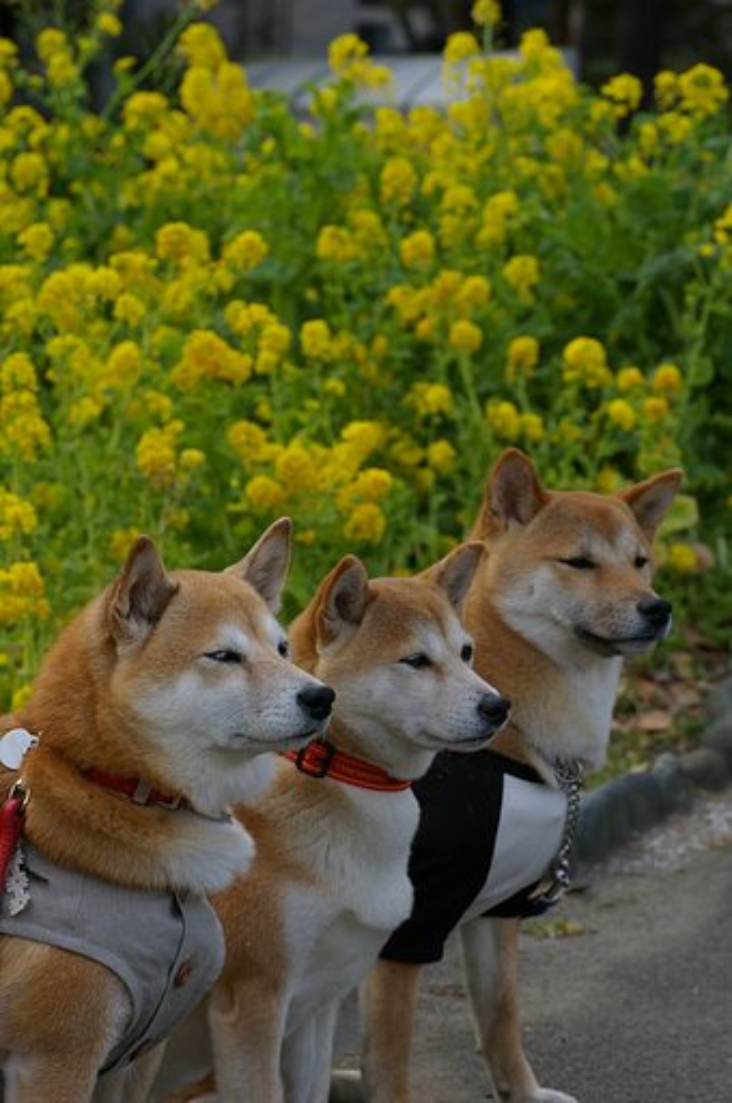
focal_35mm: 135
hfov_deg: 10.1
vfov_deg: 15.2
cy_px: 552
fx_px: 4128
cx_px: 366
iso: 200
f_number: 6.7
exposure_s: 1/180
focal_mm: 90
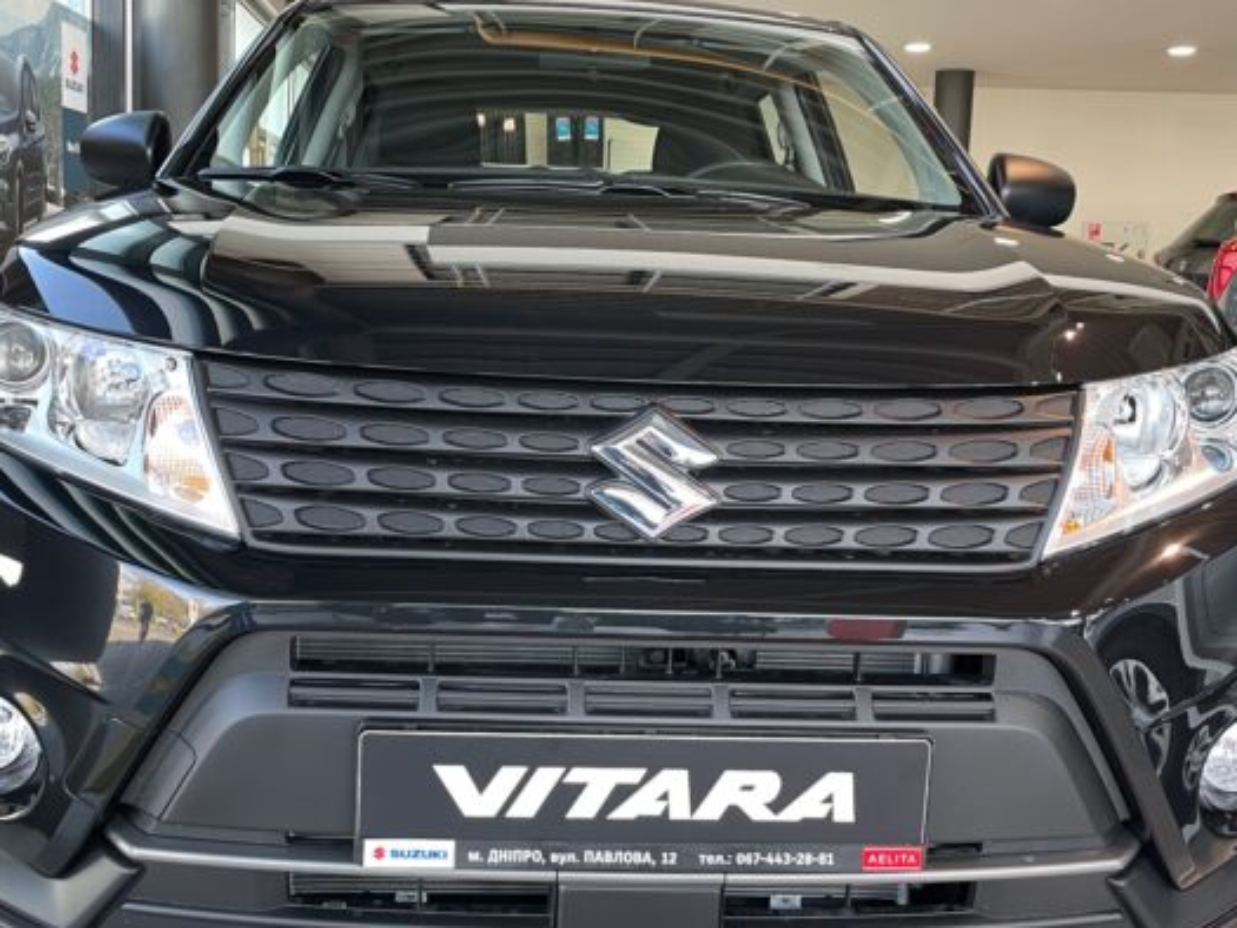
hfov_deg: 49.0
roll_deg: -2.3
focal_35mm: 38
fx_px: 1358
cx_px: 596
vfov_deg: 37.7
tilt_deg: -6.6
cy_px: 410
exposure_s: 1/50
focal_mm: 4.2
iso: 80
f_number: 1.6
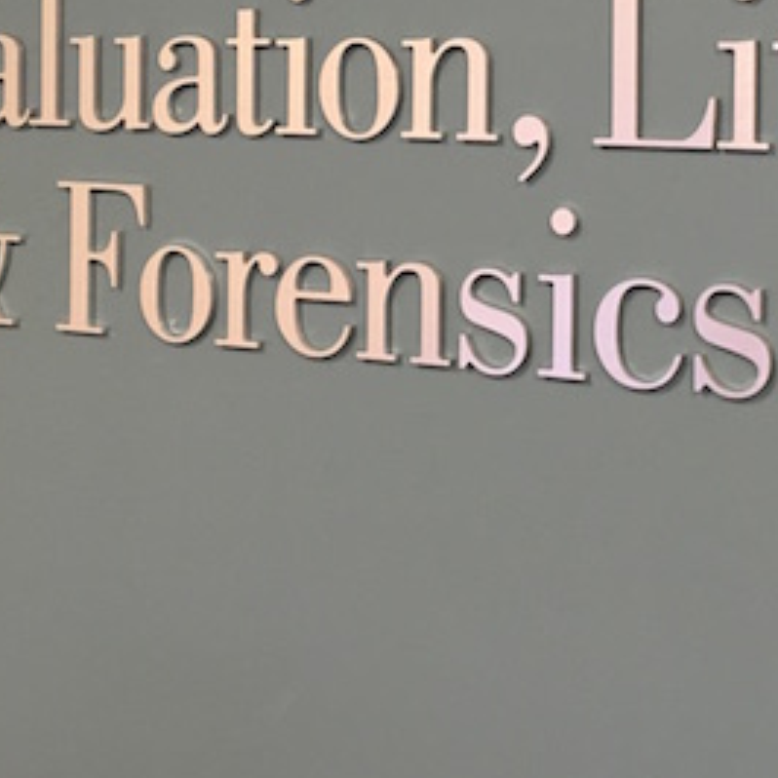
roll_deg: -0.1
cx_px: 567
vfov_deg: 21.9
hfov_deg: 22.3
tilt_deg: -0.4
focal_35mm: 77
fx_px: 1958
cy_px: 61
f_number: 2.2
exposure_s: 1/30
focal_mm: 4.15
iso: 80
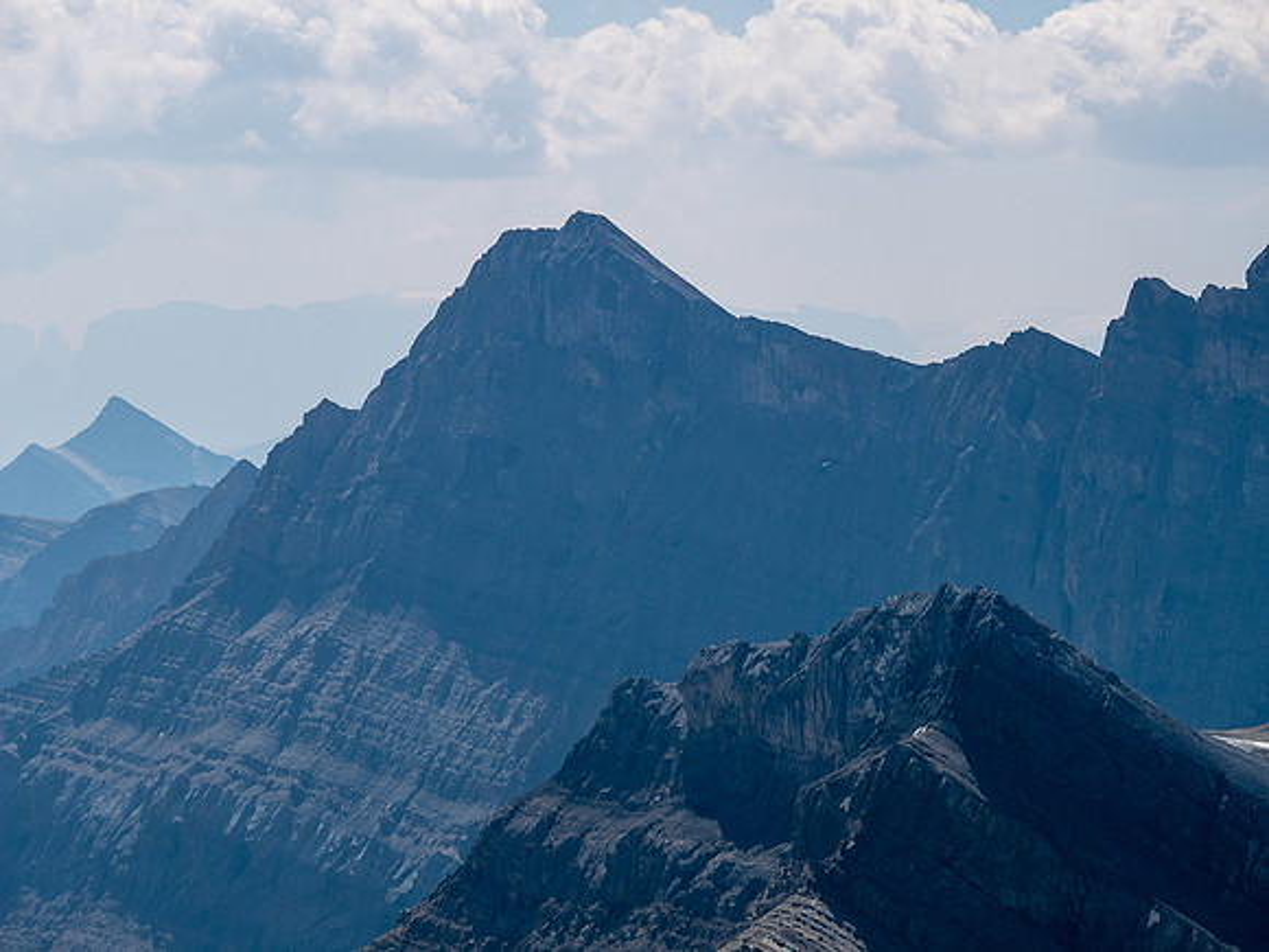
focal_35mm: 222
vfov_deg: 6.7
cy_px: 476
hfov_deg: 8.9
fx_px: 8138
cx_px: 634
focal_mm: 111
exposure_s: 1/500
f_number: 8
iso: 200
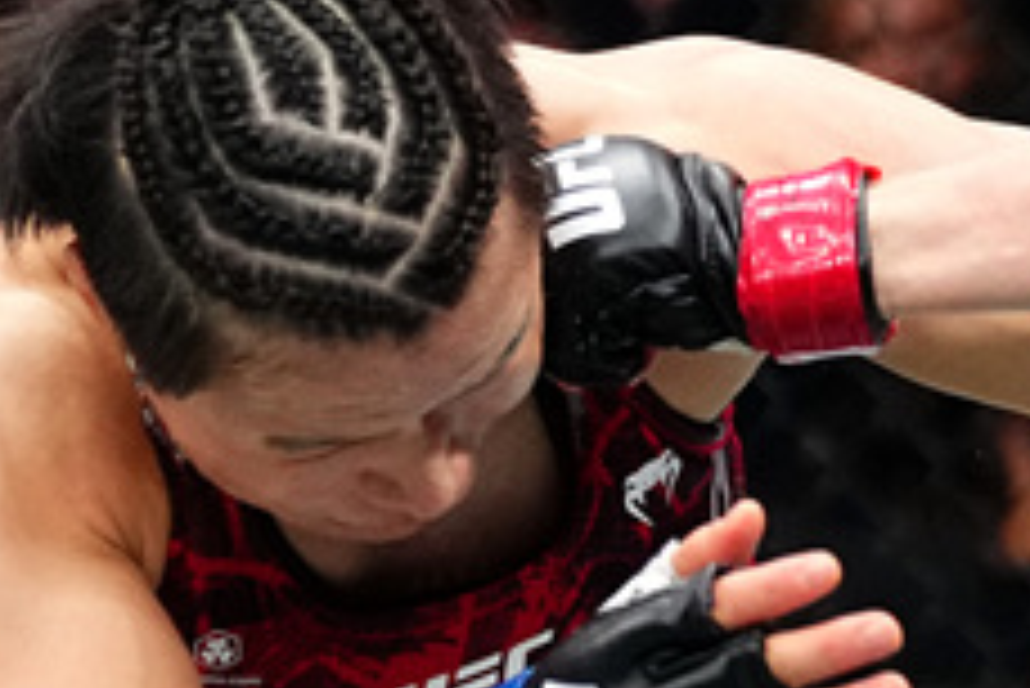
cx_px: 1511
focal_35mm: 330
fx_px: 9447
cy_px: 773
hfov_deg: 6.2
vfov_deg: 4.2
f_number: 2.8
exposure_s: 1/1600
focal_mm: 70
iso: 3200
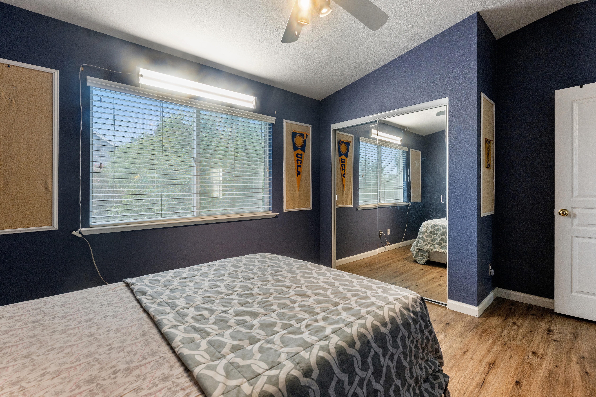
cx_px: 298
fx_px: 273
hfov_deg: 95.0
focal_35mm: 16
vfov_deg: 72.1
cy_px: 198
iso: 400
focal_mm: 16.5
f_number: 9
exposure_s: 1/20
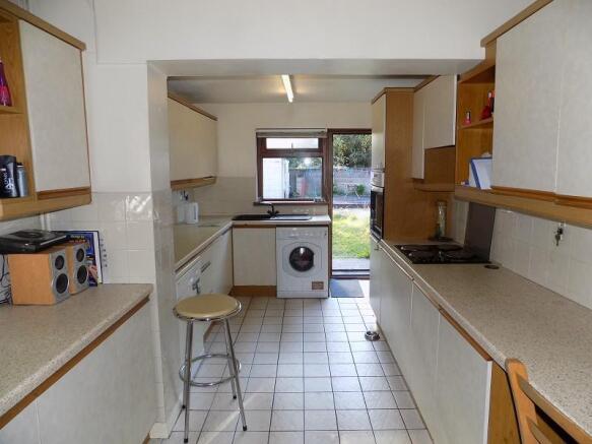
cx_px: 296
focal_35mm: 23
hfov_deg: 73.9
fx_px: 393
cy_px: 222
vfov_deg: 58.9
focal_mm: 4
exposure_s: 1/30
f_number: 3.1
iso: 125
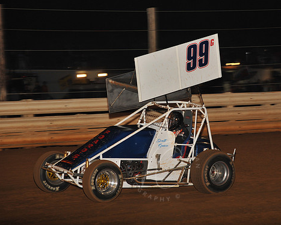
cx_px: 163
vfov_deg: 7.8
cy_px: 109
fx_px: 1647
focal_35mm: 198
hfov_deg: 9.7
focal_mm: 170
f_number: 6.3
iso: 1000
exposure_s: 1/320
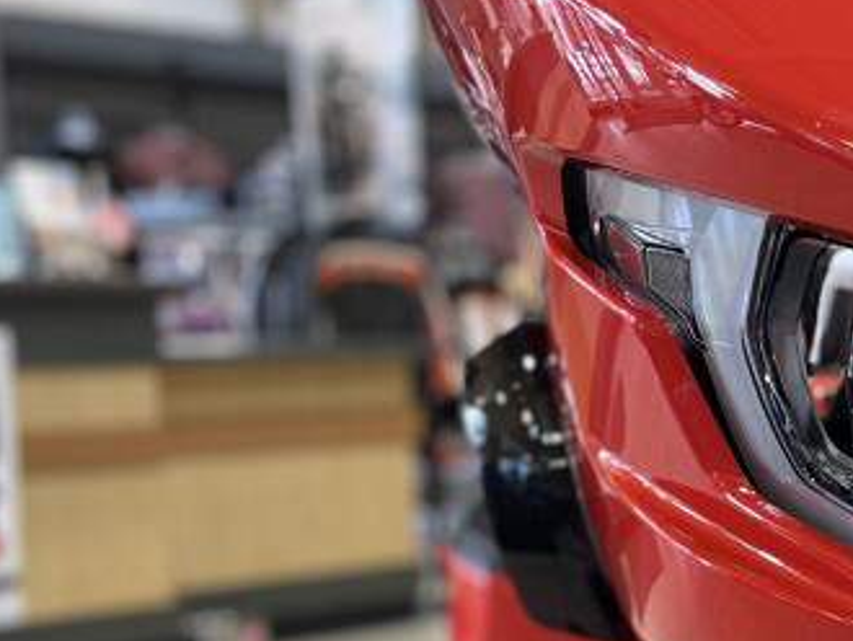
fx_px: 2071
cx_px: 1079
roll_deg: -0.2
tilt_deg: -11.0
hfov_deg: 21.3
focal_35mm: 84
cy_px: 669
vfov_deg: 17.1
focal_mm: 5.1
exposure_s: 1/60
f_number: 1.6
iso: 125
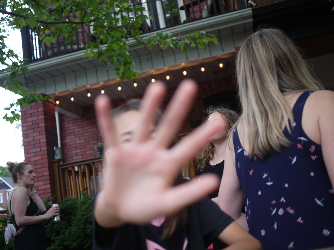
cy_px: 125
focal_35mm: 40
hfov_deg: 46.8
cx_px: 167
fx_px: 386
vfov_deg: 36.0
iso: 100
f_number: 1.7
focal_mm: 20
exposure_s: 1/125
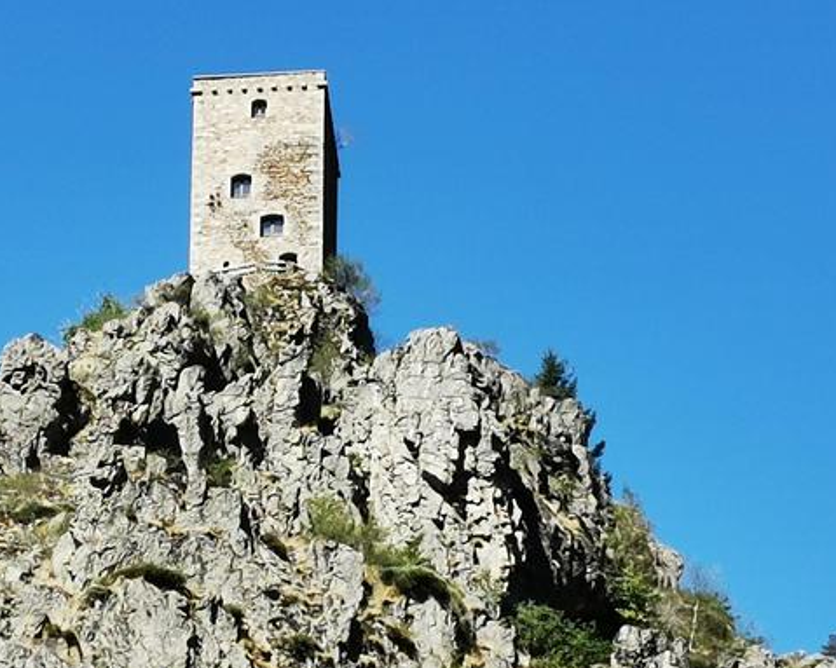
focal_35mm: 189
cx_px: 326
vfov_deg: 8.2
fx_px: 4675
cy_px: 408
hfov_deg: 10.2
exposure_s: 1/2212
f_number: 1.6
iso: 50
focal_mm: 5.56
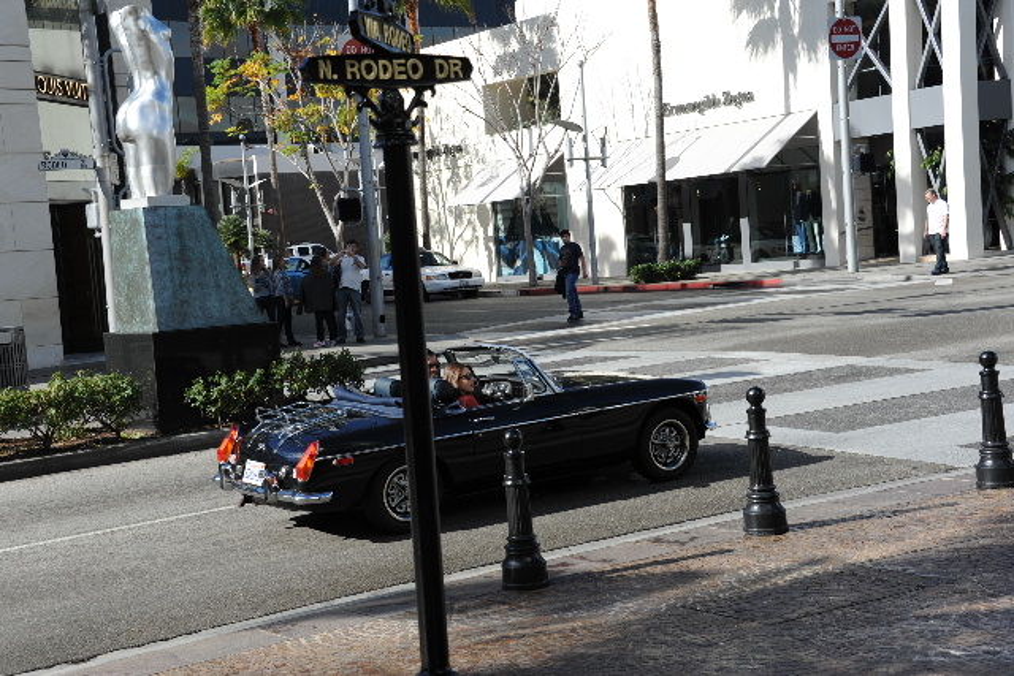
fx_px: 1747
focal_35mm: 62
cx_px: 507
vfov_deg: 21.9
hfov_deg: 32.4
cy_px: 338
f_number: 9
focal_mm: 62
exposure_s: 1/320
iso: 200
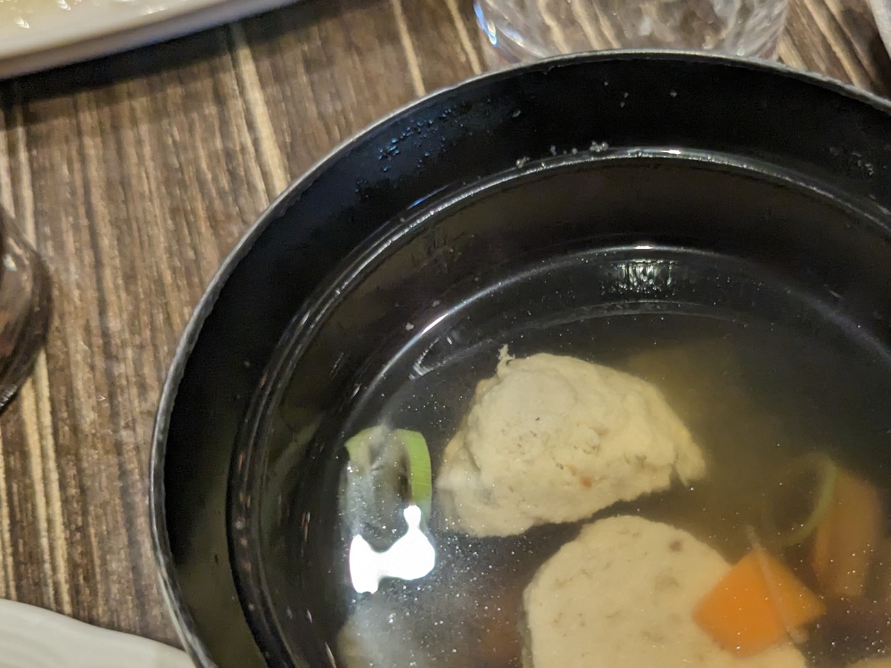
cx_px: 623
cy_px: 407
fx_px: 1081
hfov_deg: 43.9
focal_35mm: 42
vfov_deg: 34.2
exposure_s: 1/99.9
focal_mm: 4.38
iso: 248
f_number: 1.73
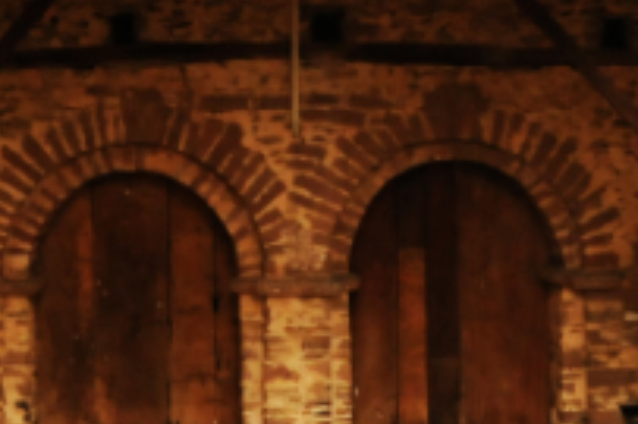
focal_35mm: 177
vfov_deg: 7.7
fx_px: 3134
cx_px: 305
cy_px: 16
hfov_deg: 11.6
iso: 800
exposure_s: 1/1000
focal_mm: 24
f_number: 3.8
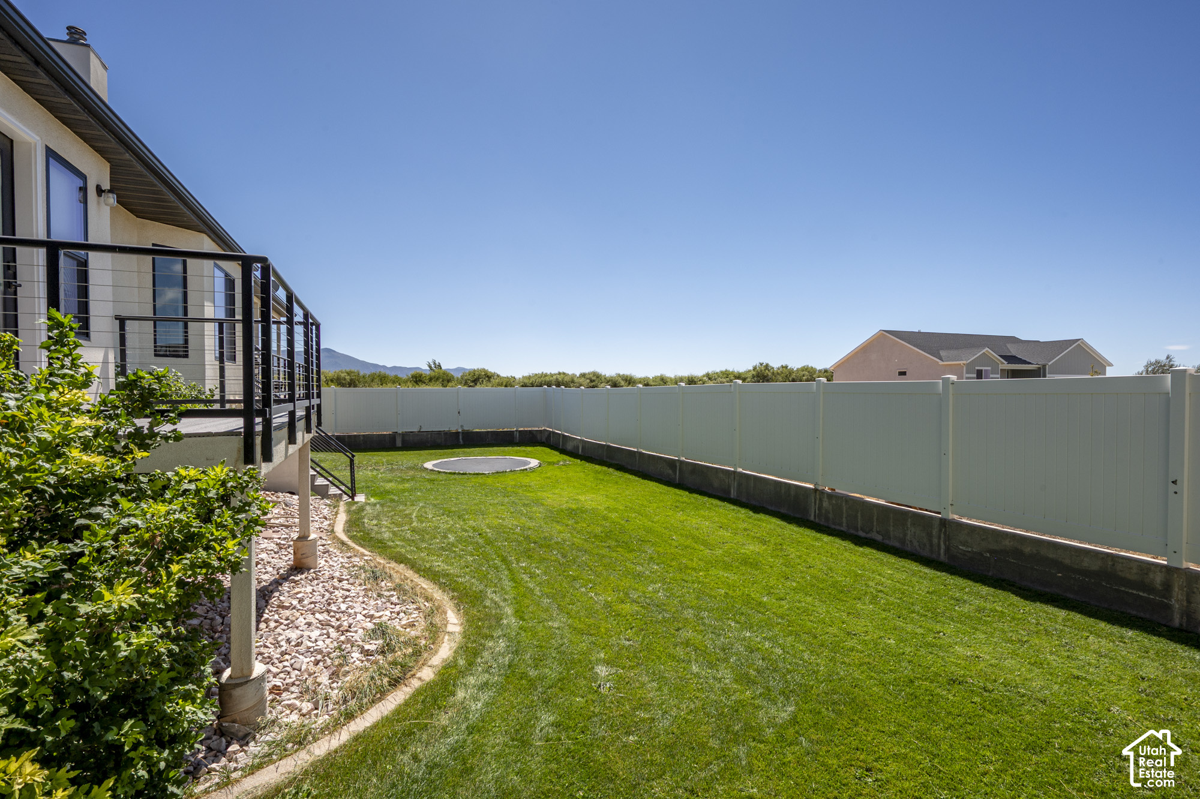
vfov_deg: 68.8
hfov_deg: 91.6
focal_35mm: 18
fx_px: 583
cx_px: 600
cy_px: 400
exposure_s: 1/320
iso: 200
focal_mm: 17.5
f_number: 13
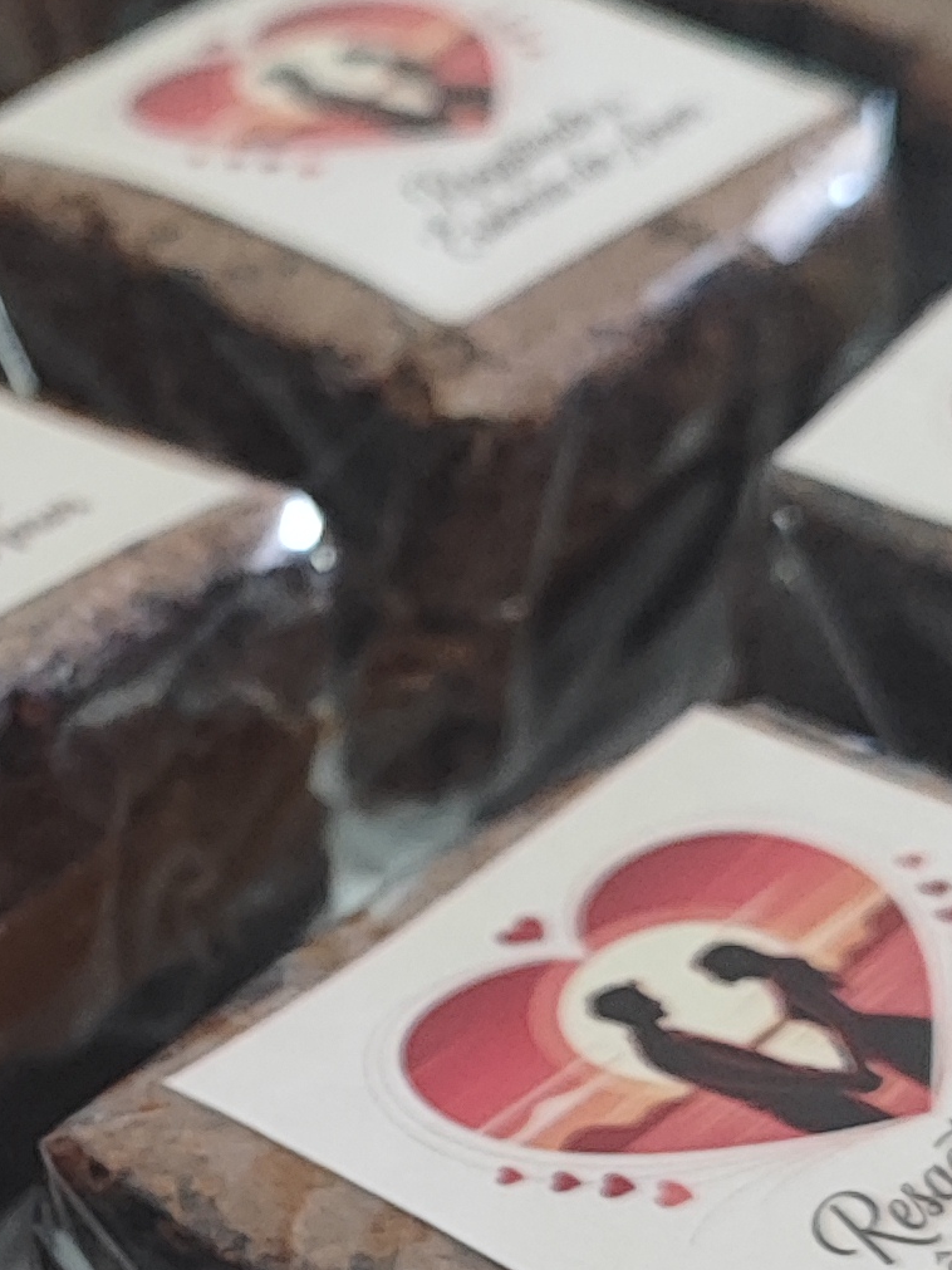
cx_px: -210
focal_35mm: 95
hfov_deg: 15.0
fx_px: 3484
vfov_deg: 20.3
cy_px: 1082
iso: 1233
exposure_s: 1/60
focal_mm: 5.89
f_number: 1.89
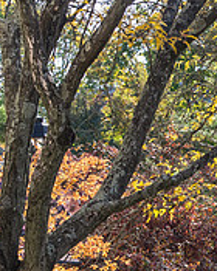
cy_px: 211
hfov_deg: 5.2
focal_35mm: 295
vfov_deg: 6.5
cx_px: 414
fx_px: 2368
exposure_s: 1/250
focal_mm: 95
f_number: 8
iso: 400
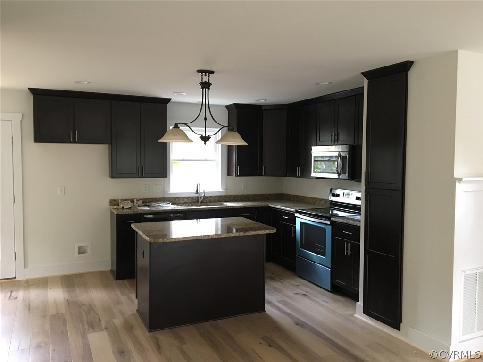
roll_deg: +0.4
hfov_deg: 61.7
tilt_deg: -2.0
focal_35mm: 29
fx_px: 405
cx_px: 242
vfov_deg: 48.2
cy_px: 181
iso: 400
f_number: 2.2
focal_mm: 4.15
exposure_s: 1/15
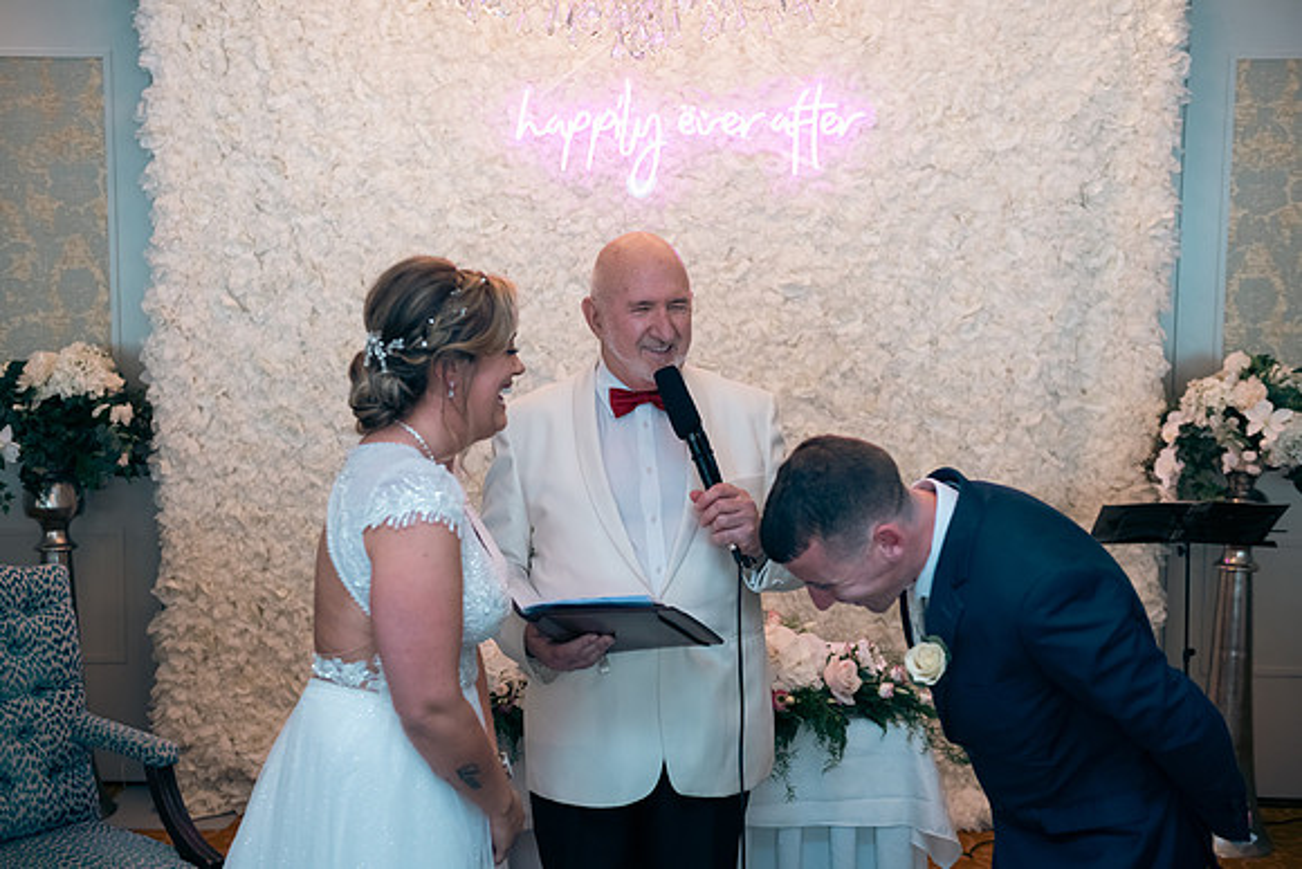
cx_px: 651
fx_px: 1628
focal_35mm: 45
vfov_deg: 29.9
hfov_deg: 43.6
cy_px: 434
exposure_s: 1/160
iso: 640
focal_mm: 45
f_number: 3.5
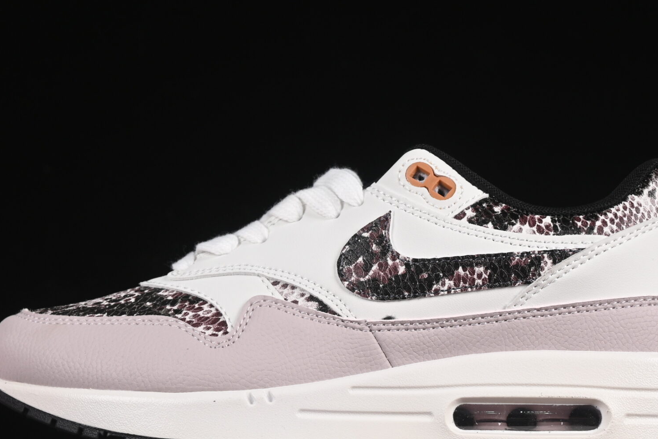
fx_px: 2358
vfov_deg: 10.6
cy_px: 233
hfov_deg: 15.9
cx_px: 374
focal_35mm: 129
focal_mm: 50
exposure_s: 1/60
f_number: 8
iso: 160
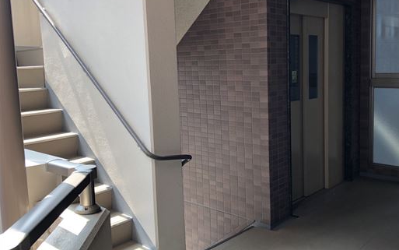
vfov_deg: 34.4
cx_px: 248
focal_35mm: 37
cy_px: 114
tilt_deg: -7.2
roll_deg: +1.9
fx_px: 402
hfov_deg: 52.2
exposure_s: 1/120
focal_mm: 3.99
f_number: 1.8
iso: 40
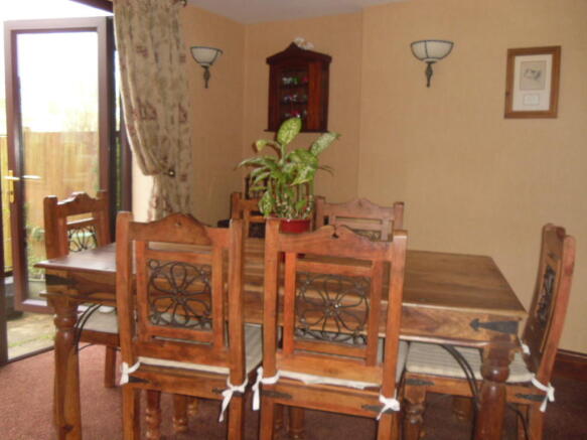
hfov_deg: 58.4
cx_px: 294
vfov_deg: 45.4
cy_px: 220
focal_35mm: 31
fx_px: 526
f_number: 3.3
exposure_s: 1/45
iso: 200
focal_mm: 5.6
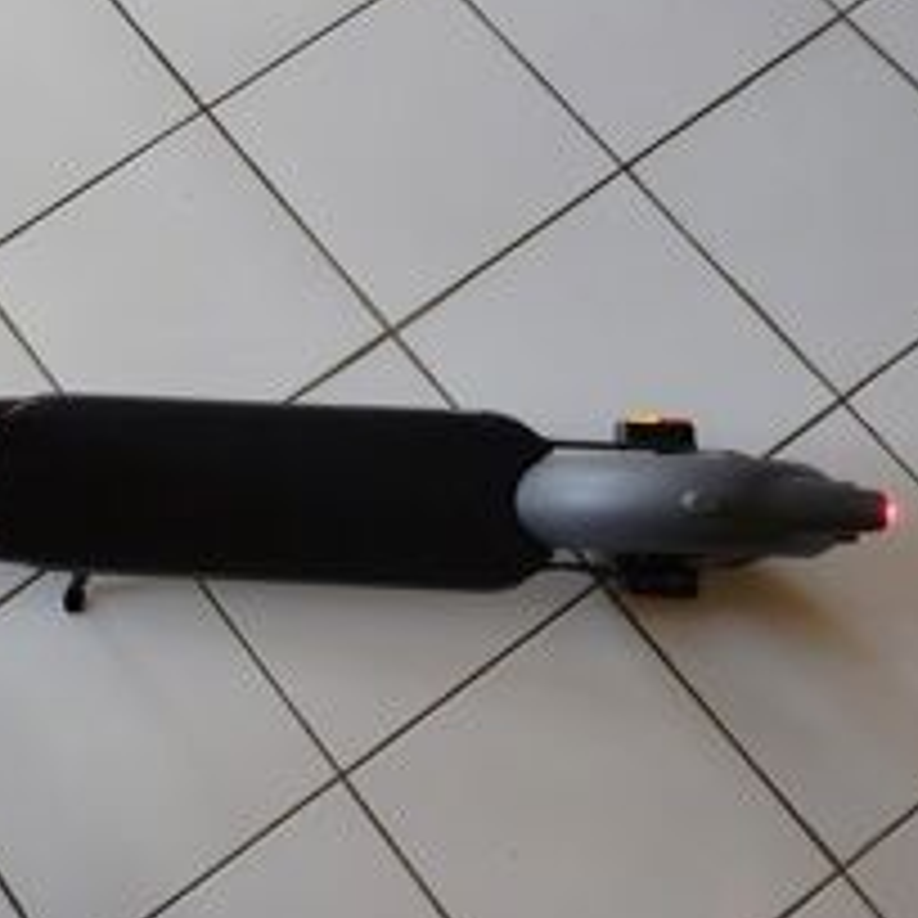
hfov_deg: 31.6
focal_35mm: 50
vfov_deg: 33.8
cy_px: 320
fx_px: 1500
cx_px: 14
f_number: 1.7
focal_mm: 5.31
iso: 200
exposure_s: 1/50
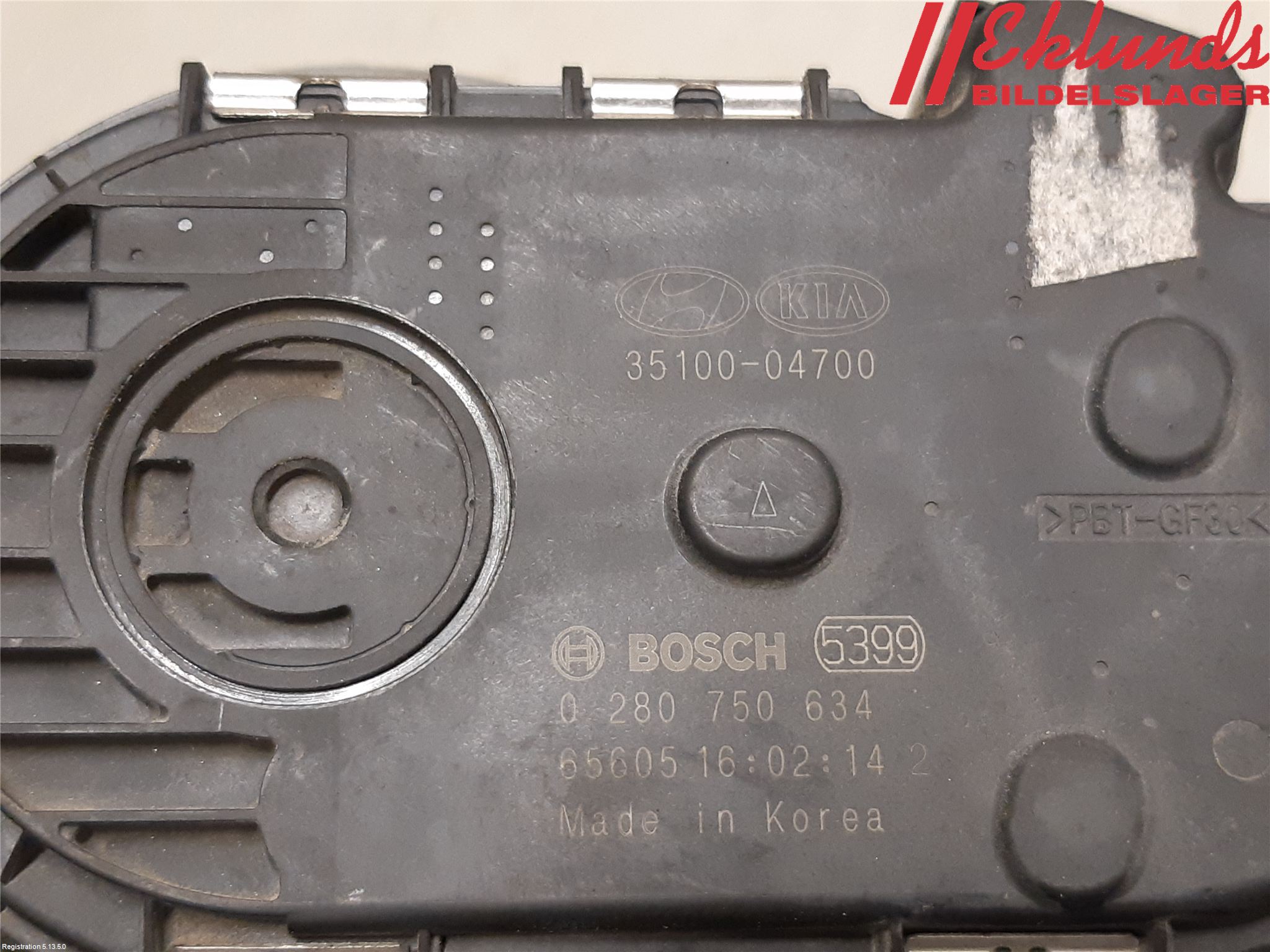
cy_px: 476
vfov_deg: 53.1
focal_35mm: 26
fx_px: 954
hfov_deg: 67.3
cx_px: 635
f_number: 1.7
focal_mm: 3.93
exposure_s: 1/50
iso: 200
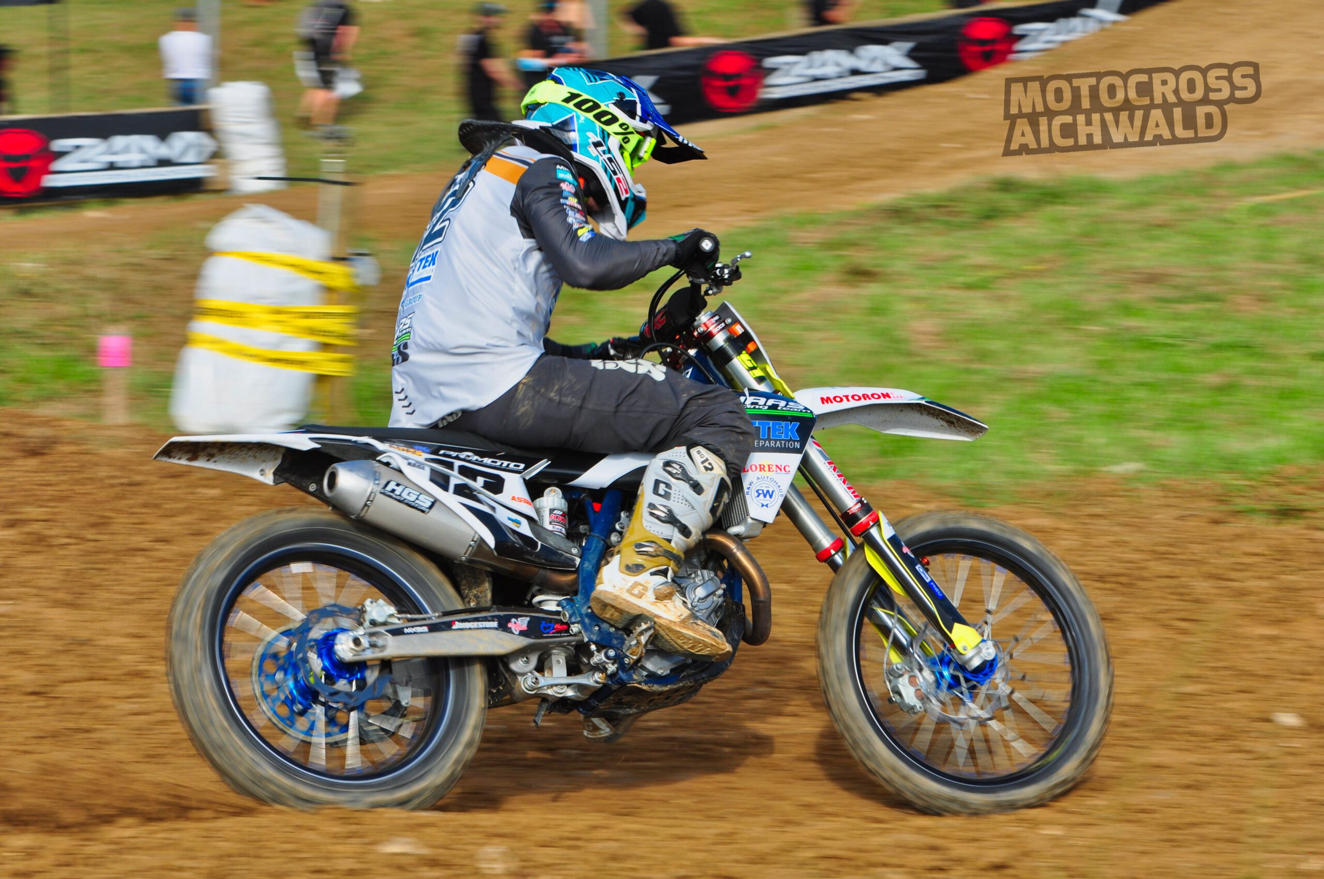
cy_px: 440
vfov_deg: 13.0
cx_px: 662
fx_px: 3857
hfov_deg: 19.5
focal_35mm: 105
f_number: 9
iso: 200
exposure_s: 1/200
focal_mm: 70
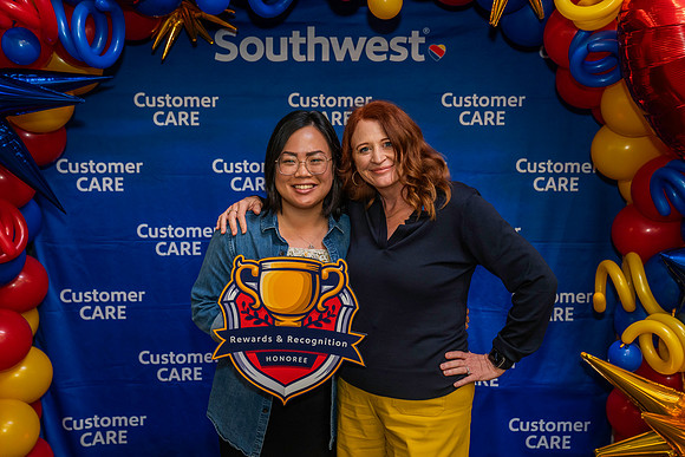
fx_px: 842
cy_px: 228
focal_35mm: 44
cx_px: 342
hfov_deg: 44.3
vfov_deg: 30.4
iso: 1250
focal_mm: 43
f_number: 4
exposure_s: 1/160
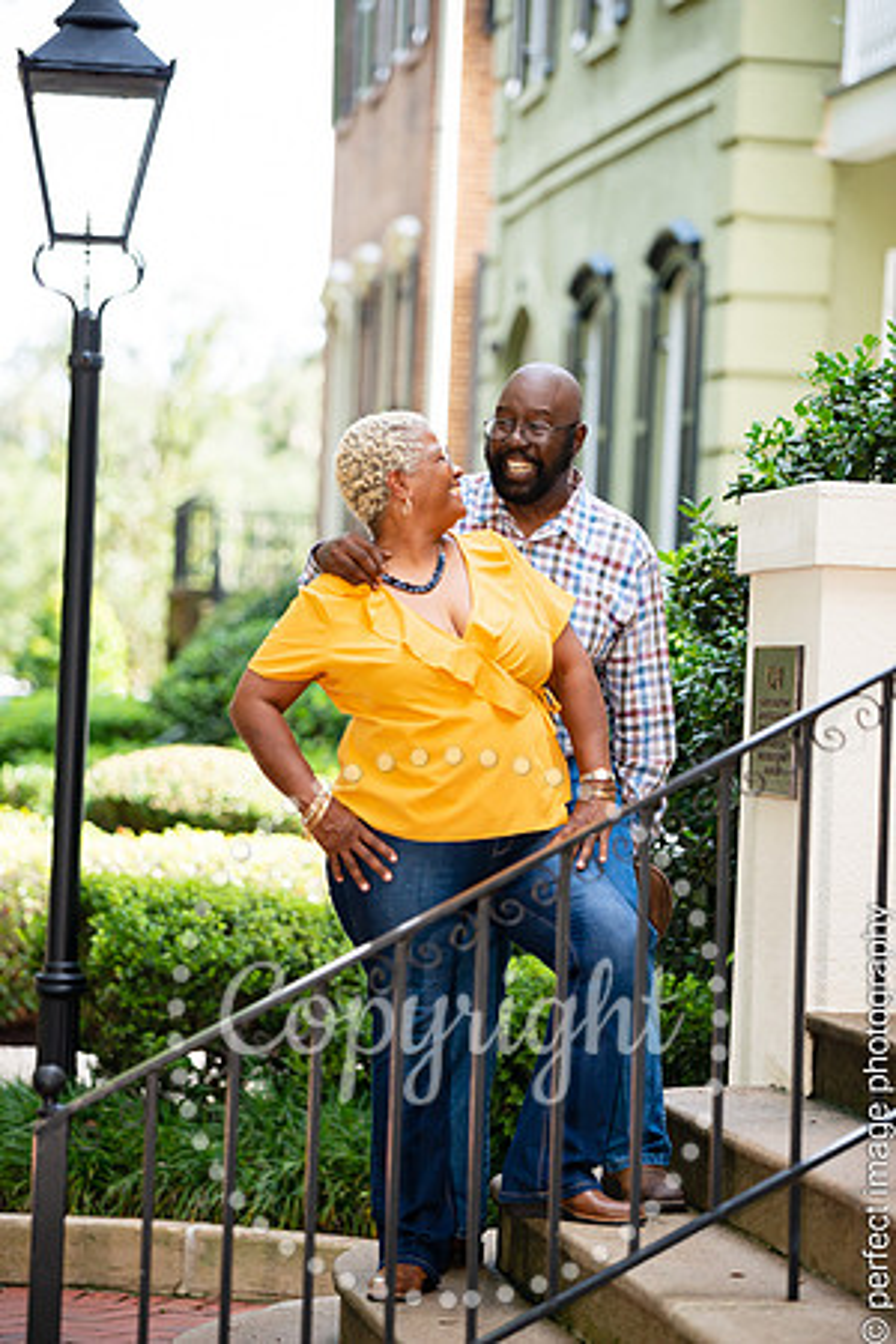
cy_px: 672
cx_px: 448
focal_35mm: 125
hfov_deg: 11.0
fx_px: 4666
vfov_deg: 16.4
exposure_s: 1/1250
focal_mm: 125
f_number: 2.8
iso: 640
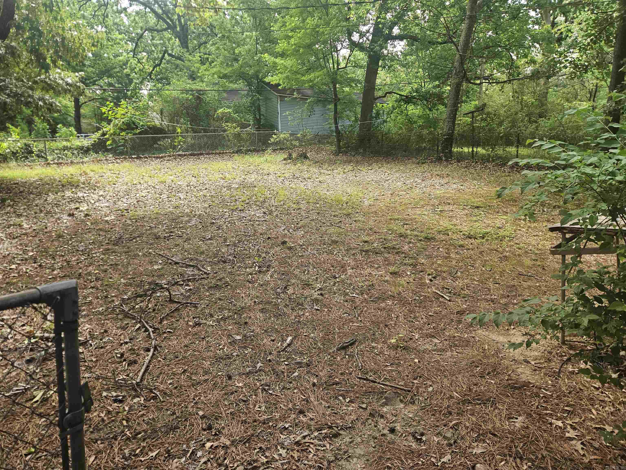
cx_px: 313
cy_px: 235
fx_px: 416
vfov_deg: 58.9
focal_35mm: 23
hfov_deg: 73.9
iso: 32
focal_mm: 5.4
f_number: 1.8
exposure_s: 1/180
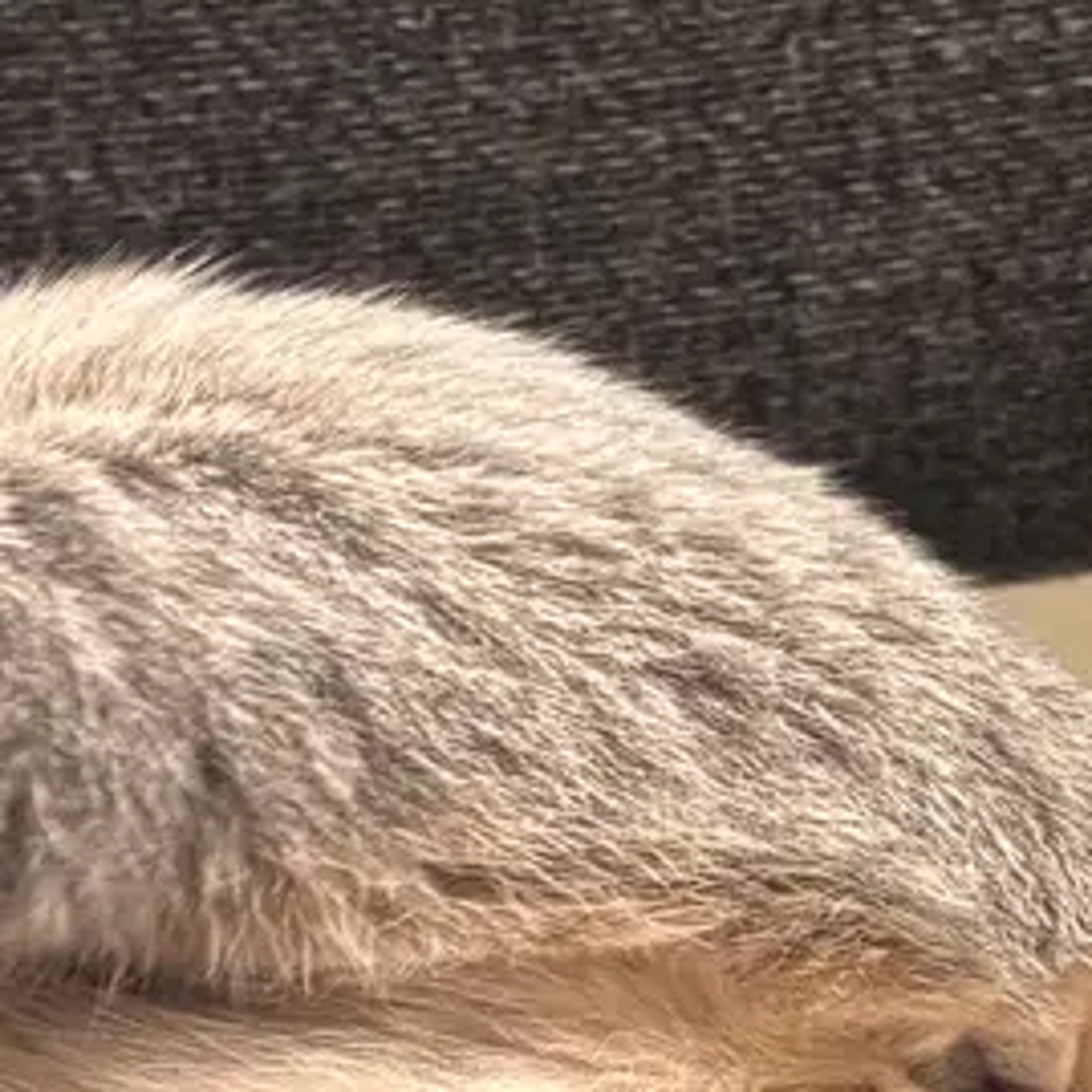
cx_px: 1007
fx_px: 5853
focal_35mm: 164
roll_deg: +8.5
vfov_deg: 10.6
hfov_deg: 10.6
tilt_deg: -24.4
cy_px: 930
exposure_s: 1/60
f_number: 1.6
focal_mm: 5.96
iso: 125
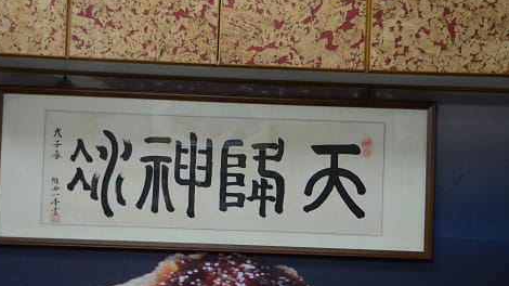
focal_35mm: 71
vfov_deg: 16.9
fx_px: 958
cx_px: 236
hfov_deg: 29.7
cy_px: 195
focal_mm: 38
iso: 1600
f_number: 4.2
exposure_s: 1/125
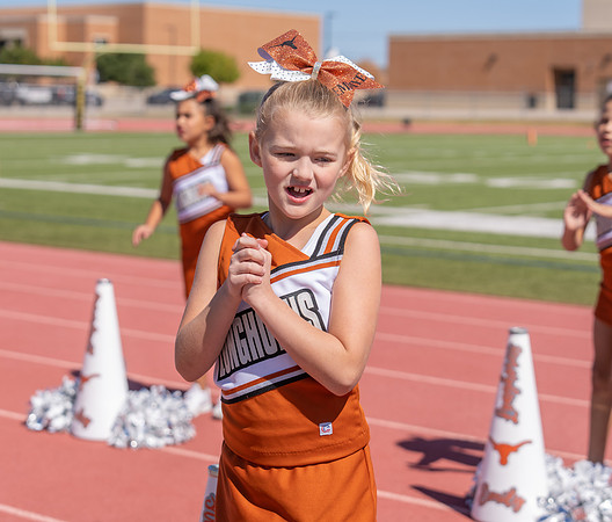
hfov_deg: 22.7
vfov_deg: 19.5
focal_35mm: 82
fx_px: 1521
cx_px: 291
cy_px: 261
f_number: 4.5
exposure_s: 1/1000
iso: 100
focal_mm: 70
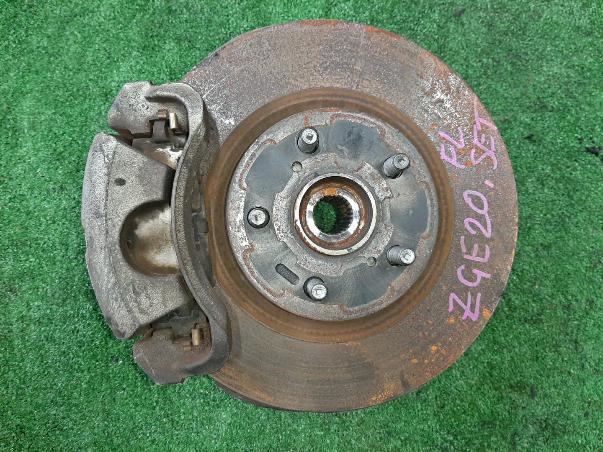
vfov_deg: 53.1
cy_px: 226
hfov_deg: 67.3
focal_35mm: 26
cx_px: 302
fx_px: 453
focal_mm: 3.93
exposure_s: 1/50
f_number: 1.7
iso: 167
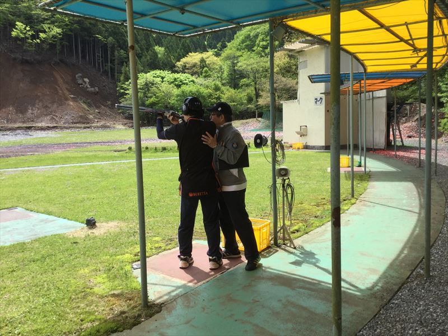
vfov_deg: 45.4
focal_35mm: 31
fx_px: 401
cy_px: 168
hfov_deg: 58.4
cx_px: 224
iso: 25
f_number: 2.4
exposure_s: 1/612
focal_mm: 3.3
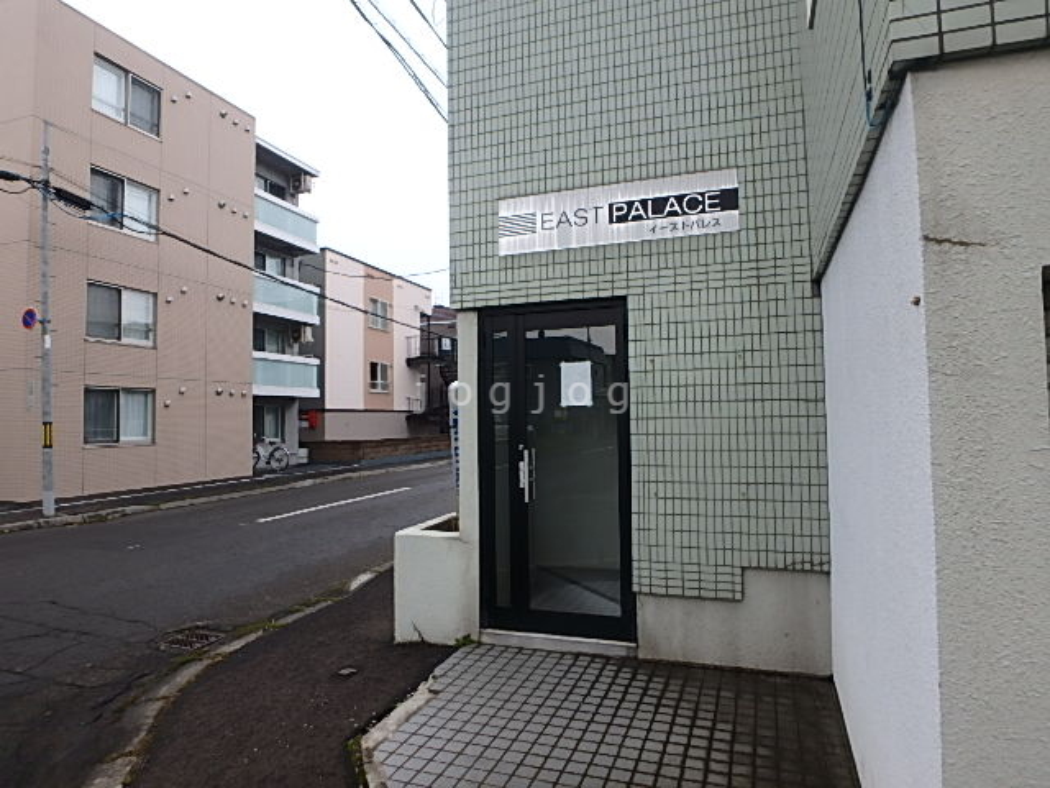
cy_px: 394
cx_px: 525
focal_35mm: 21
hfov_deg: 79.0
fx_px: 637
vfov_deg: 63.4
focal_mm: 3.7
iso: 125
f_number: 3.5
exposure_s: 1/320
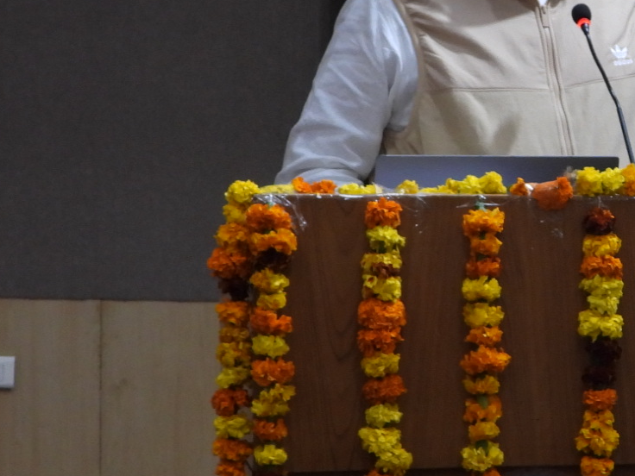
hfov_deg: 13.4
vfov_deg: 10.2
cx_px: 622
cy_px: 156
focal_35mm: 145
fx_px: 2660
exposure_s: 1/30
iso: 250
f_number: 3.2
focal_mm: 8.5
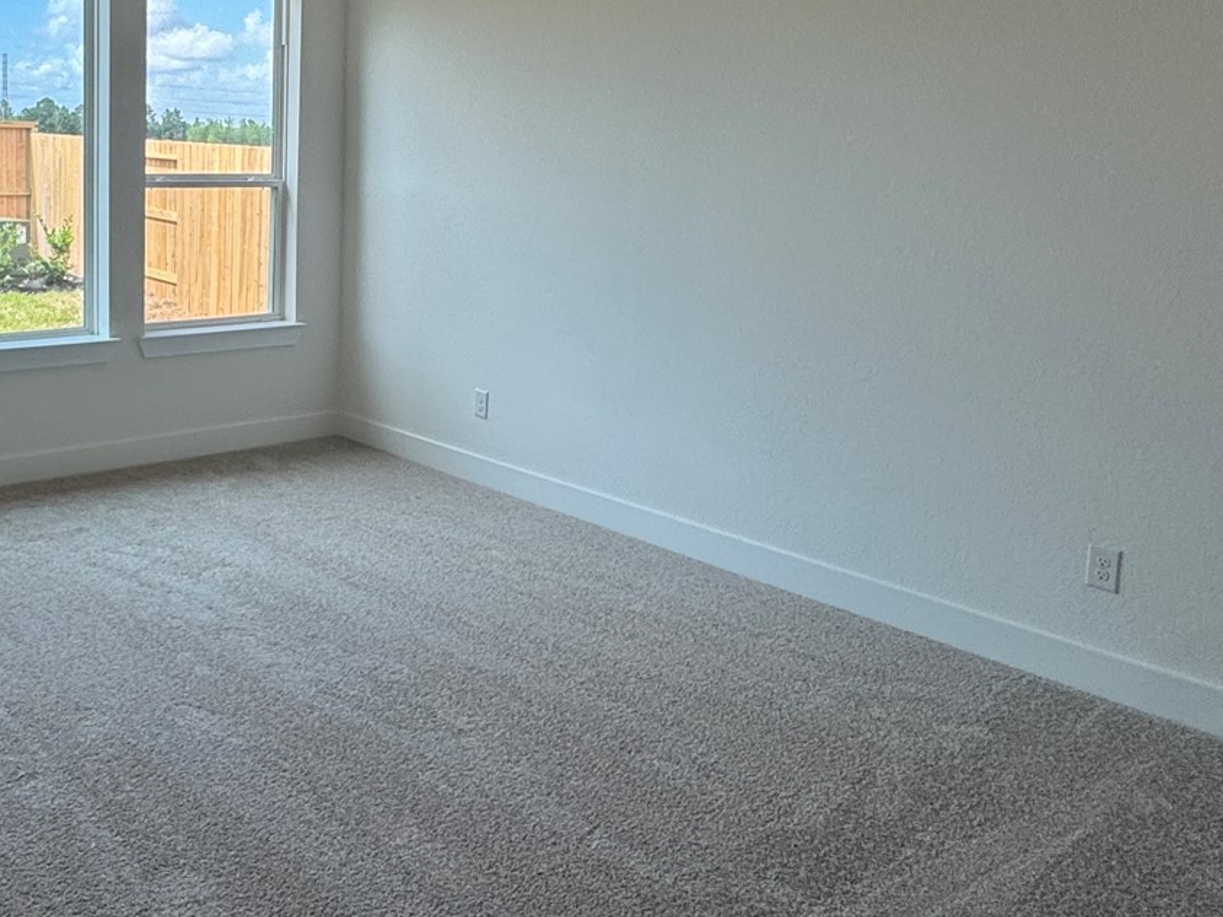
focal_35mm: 34
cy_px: 244
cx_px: 287
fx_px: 1201
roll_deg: -1.3
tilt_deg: -5.8
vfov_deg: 40.7
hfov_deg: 51.4
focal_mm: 2.22
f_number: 2.2
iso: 40
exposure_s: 1/386
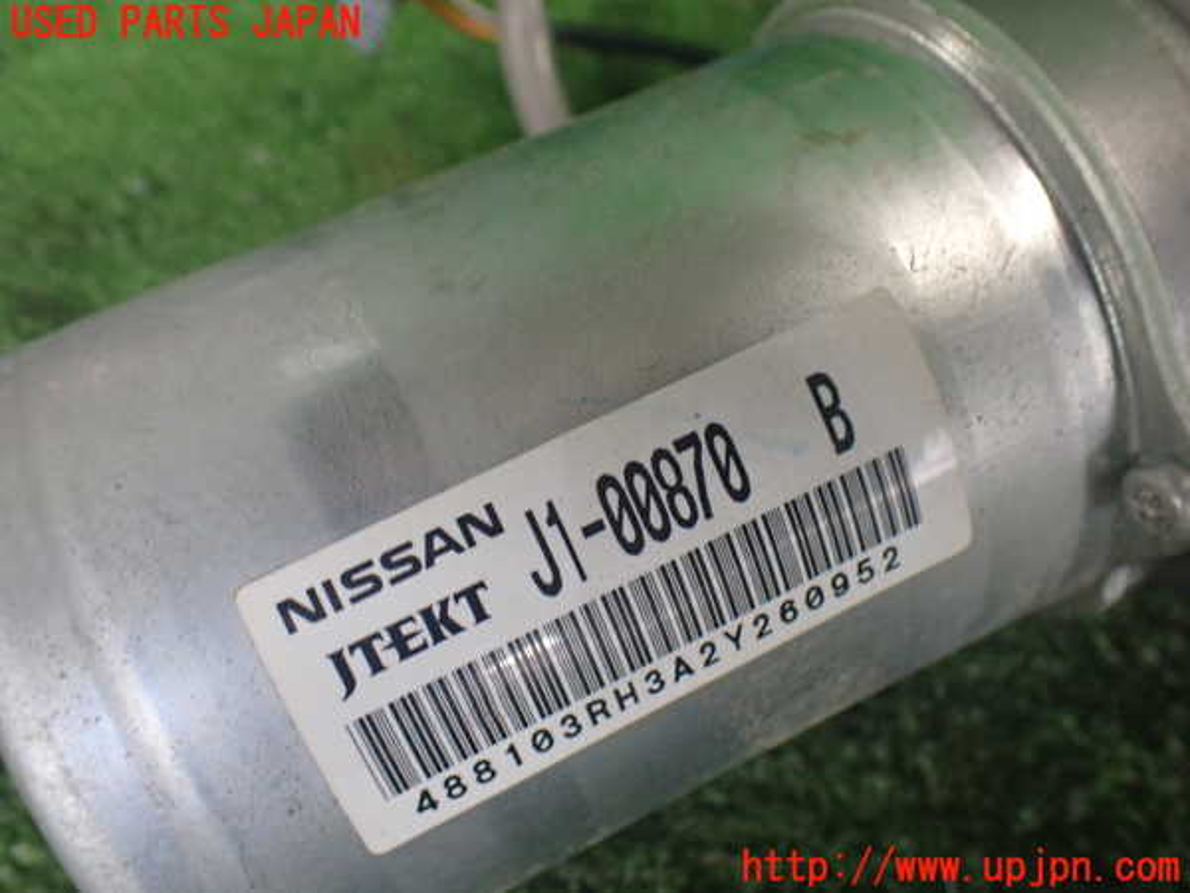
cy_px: 446
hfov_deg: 60.0
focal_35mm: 30
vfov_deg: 46.8
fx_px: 1031
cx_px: 595
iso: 640
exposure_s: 1/125
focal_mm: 5.4
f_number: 2.3
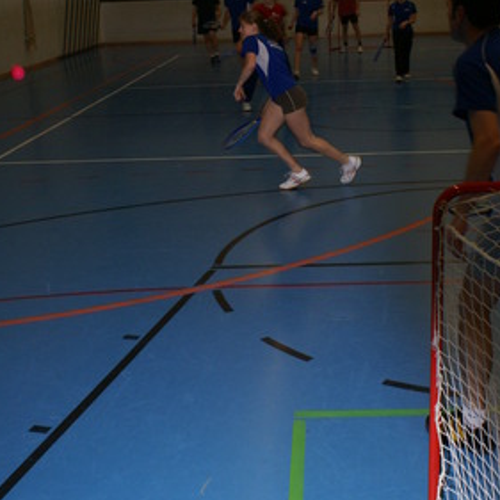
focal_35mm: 49
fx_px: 801
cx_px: 299
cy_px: 110
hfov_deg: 34.6
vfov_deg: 33.8
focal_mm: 20
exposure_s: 1/60
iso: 400
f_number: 5.6
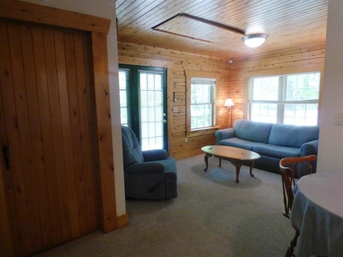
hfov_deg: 81.7
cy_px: 128
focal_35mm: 20
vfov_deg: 66.0
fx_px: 198
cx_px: 172
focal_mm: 3.58
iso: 400
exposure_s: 1/50
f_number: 2.8
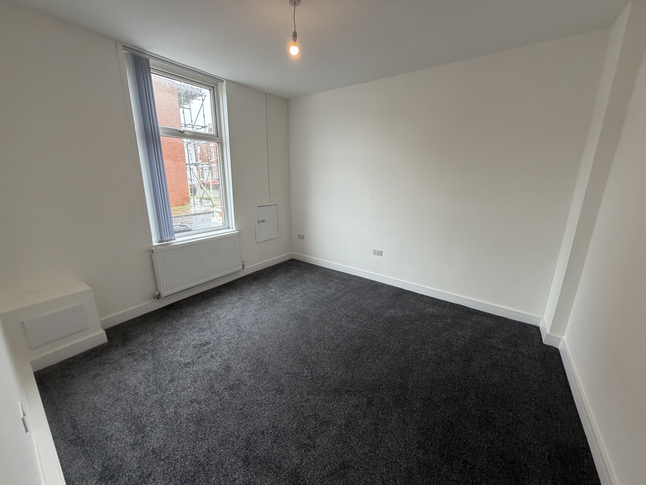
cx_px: 323
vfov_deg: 85.7
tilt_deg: -14.4
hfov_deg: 102.1
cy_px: 242
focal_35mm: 14
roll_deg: -0.1
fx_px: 261
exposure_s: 1/121
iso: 250
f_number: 2.2
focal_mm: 2.22
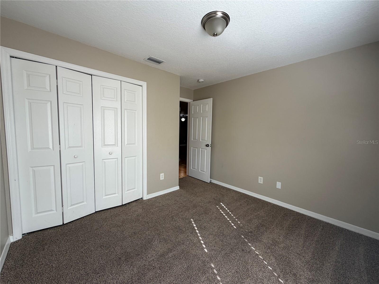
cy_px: 142
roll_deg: -0.7
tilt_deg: -4.9
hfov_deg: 102.1
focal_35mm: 14
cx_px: 190
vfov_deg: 85.7
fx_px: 153
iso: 80
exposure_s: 1/121
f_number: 2.2
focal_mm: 2.22
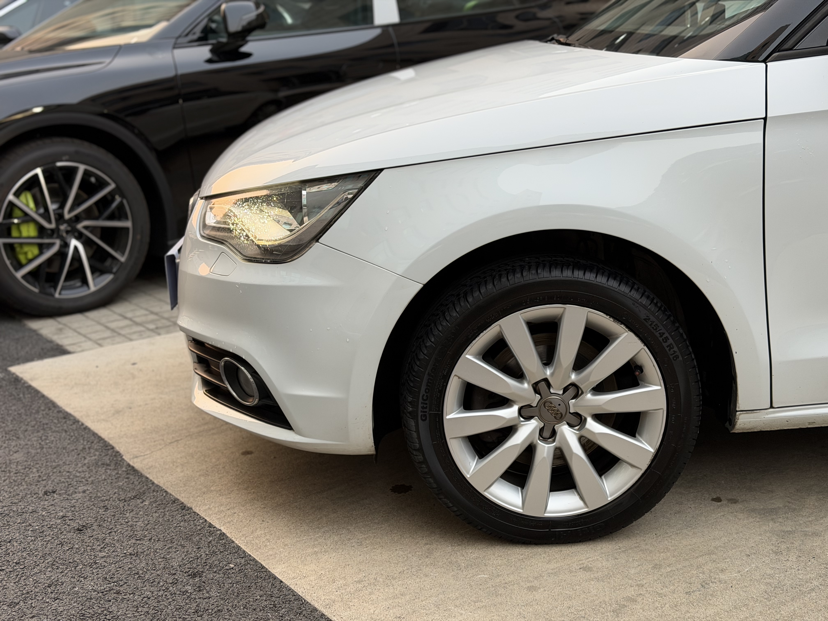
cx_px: 414
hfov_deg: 39.7
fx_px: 1148
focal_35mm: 48
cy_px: 310
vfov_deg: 30.3
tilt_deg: -16.0
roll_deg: +1.9
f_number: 1.78
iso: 50
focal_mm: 6.76
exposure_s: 1/129
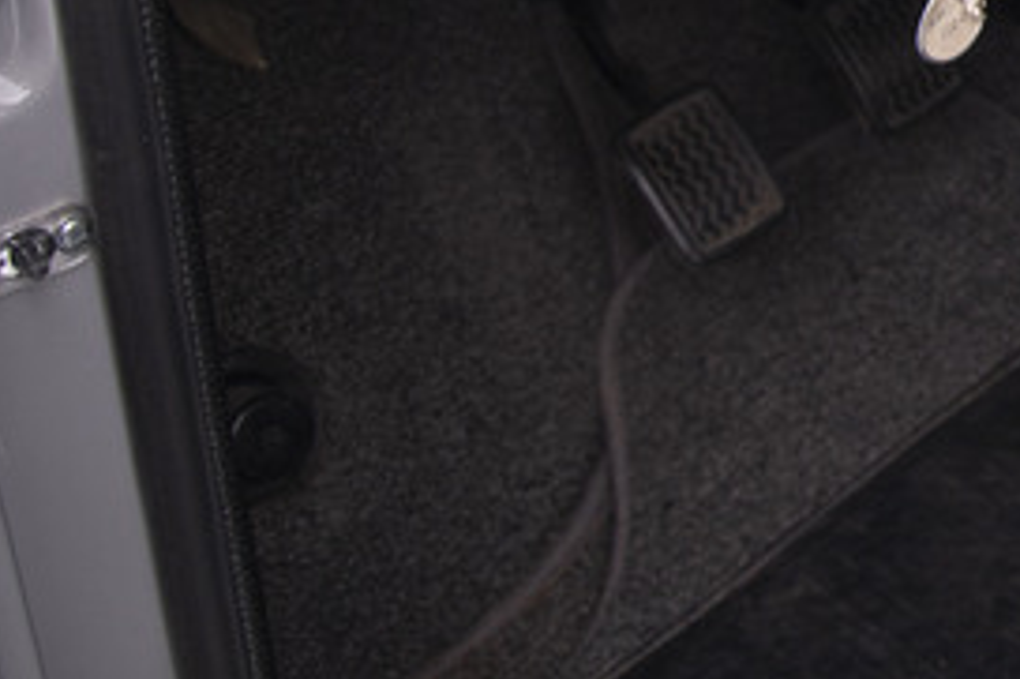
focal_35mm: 114
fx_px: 3228
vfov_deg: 11.6
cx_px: 1774
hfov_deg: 15.6
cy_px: -283
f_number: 5.6
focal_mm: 31
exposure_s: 1/200
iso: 500
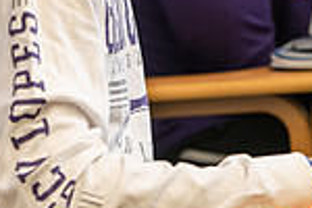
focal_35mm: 449
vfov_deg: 3.1
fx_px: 3891
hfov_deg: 4.6
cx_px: 245
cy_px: -107
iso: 800
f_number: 3.2
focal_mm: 116
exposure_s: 1/160
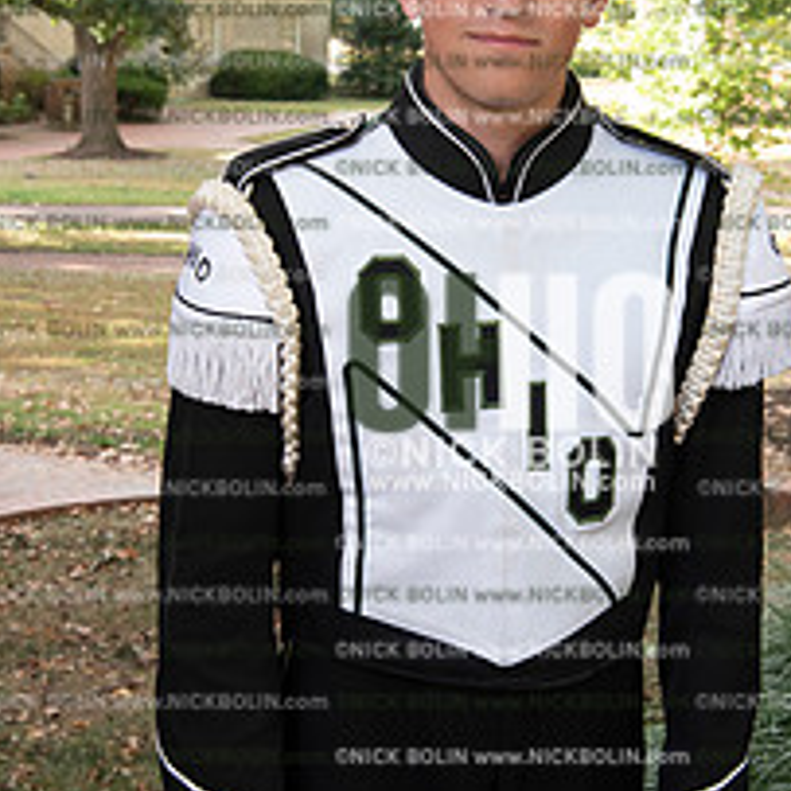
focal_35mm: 79
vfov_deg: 21.9
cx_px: 510
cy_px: 382
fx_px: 2042
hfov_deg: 21.9
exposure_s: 1/100
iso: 800
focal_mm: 42
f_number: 8
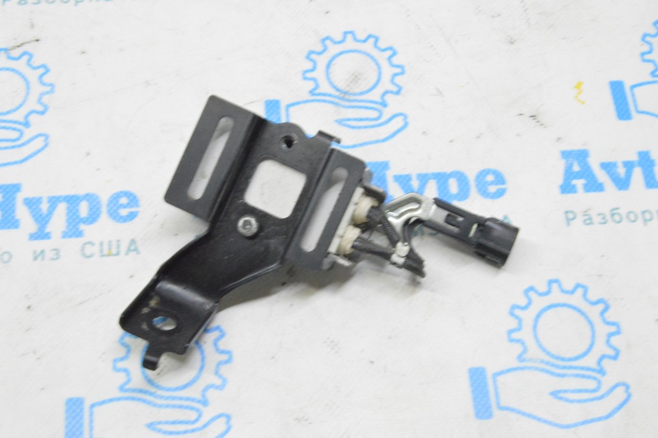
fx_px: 1041
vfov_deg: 23.7
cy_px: 219
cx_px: 329
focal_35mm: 57
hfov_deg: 35.1
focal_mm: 38
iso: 6400
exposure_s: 1/15
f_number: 20
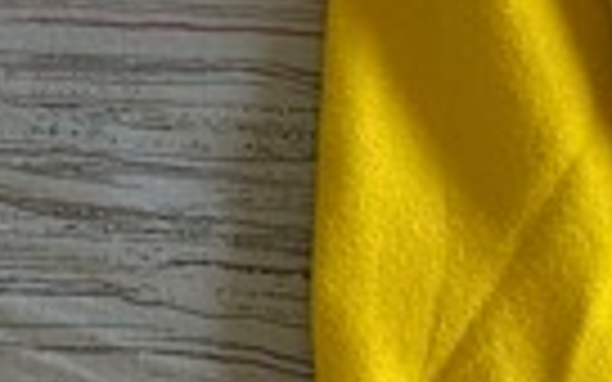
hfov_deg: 9.4
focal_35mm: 202
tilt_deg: -82.4
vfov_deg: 6.1
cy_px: 1052
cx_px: 1426
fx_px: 3369
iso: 125
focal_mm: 5.7
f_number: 1.5
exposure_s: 1/121
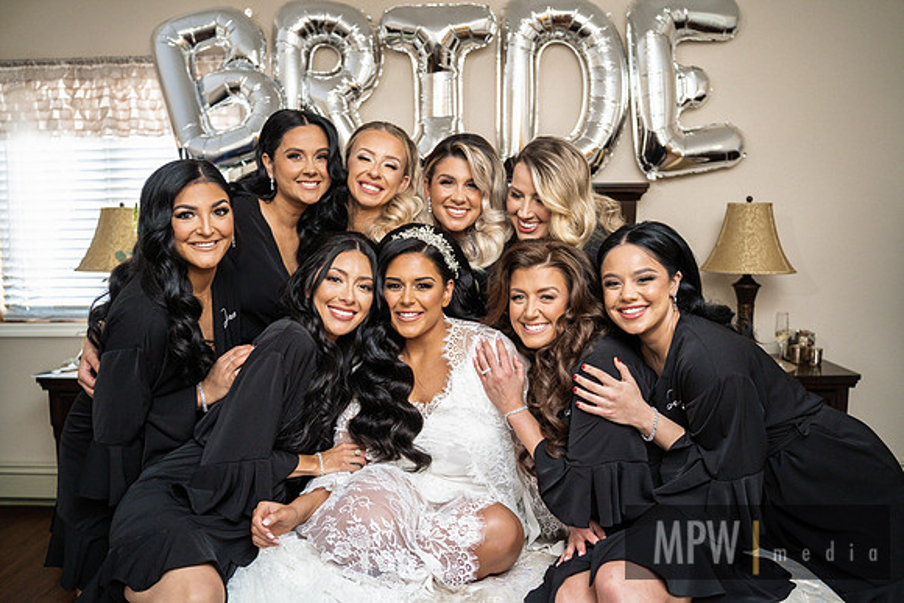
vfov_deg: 46.4
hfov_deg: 65.5
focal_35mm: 28
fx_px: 703
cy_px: 302
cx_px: 452
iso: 2000
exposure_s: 1/125
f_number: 2.8
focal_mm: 28
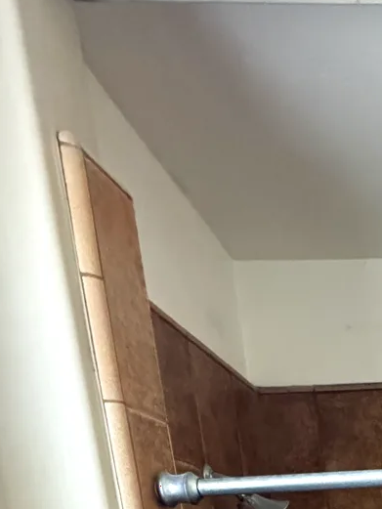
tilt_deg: -11.2
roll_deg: +4.3
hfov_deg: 27.6
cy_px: 665
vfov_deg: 32.6
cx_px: 505
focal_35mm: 43
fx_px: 632
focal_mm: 2.22
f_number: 2.2
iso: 1250
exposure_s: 1/60
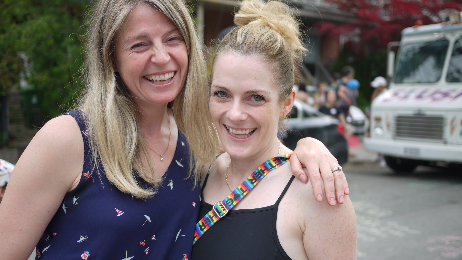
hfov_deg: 46.4
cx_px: 229
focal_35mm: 44
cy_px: 153
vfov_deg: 27.1
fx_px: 539
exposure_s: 1/640
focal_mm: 20
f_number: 1.7
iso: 100
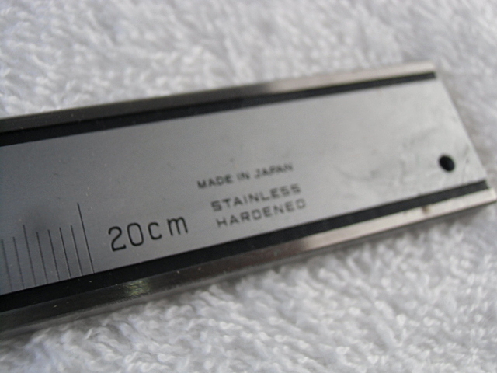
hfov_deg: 46.8
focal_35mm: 40
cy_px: 186
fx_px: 574
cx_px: 248
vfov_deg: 36.0
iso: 200
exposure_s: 1/60
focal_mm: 7.15
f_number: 4
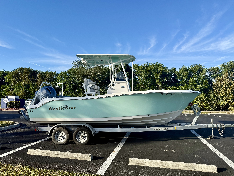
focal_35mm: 24
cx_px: 117
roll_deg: -0.3
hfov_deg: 71.6
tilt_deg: +4.1
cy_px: 88
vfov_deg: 56.8
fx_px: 162
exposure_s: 1/3021
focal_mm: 6.76
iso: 80
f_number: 1.78
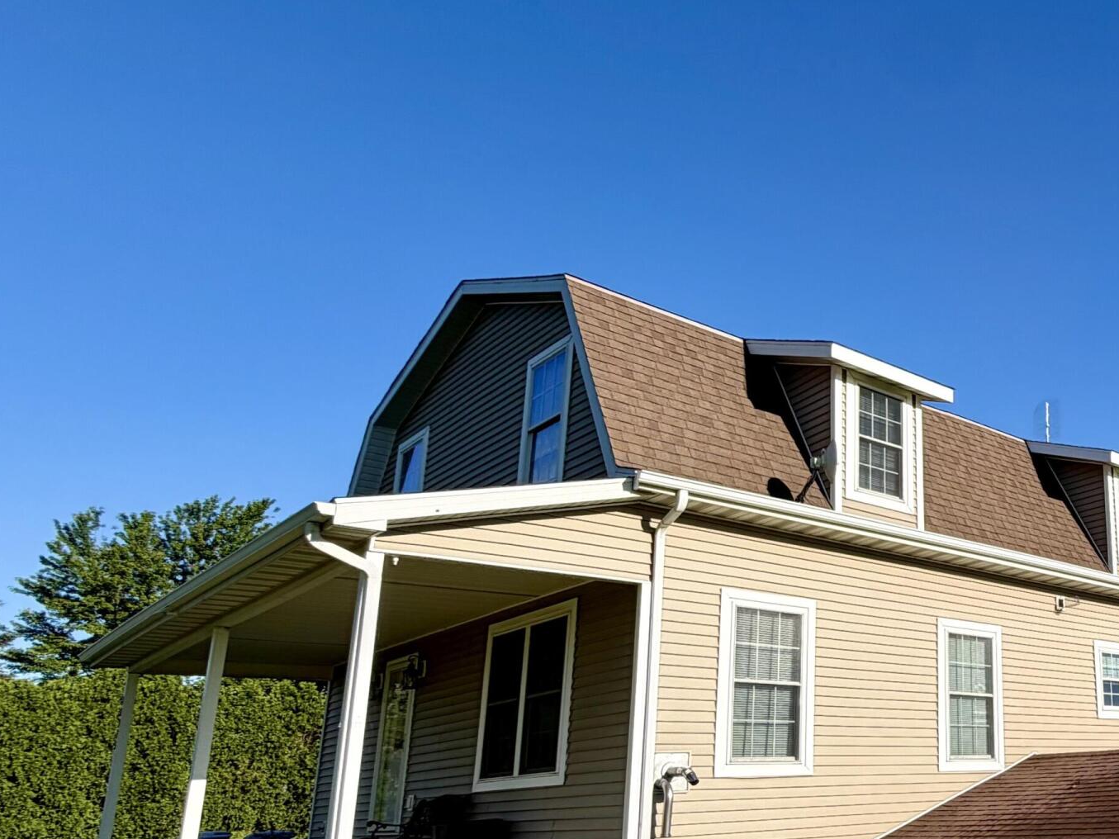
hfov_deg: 49.1
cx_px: 1088
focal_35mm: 31
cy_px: 545
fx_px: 1002
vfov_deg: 44.9
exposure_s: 1/770
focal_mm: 2.22
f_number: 2.2
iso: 25
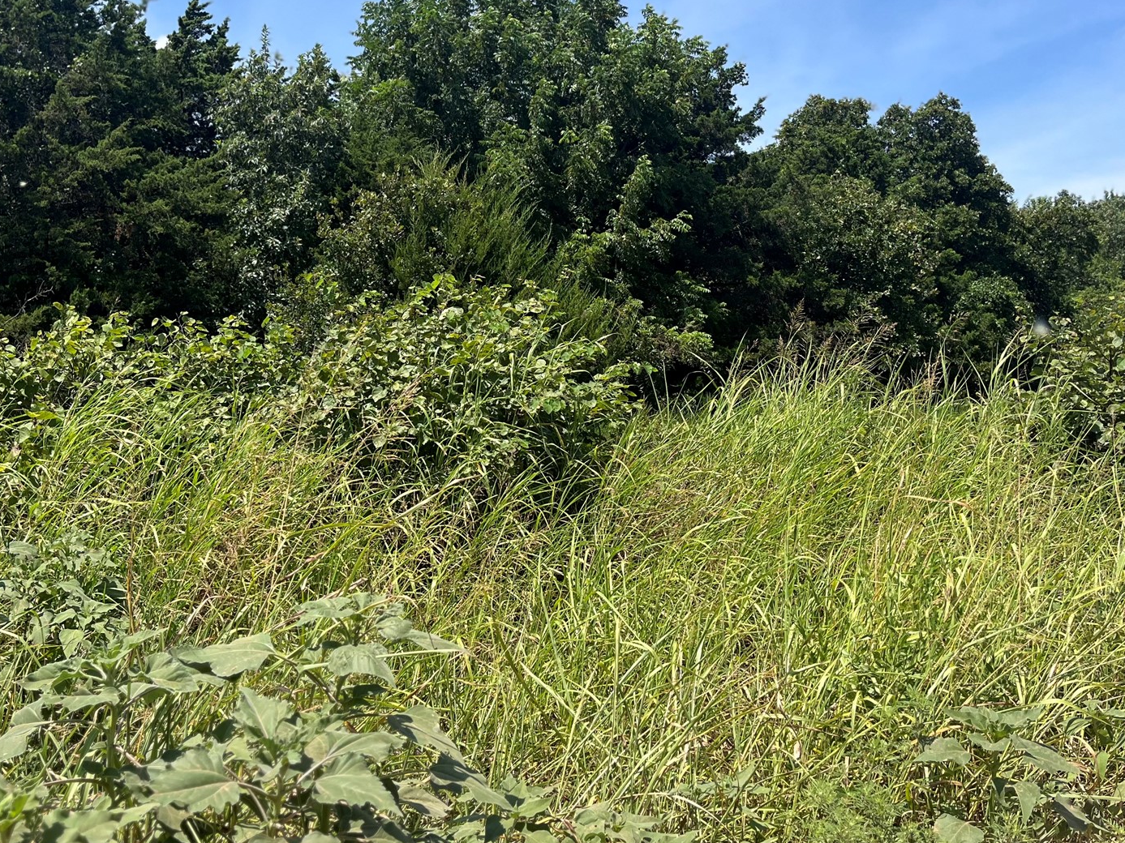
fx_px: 1170
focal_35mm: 36
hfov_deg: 51.3
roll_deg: +1.7
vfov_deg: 39.3
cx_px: 509
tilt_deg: +5.8
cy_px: 293
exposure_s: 1/2410
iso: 50
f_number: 1.6
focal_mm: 5.1
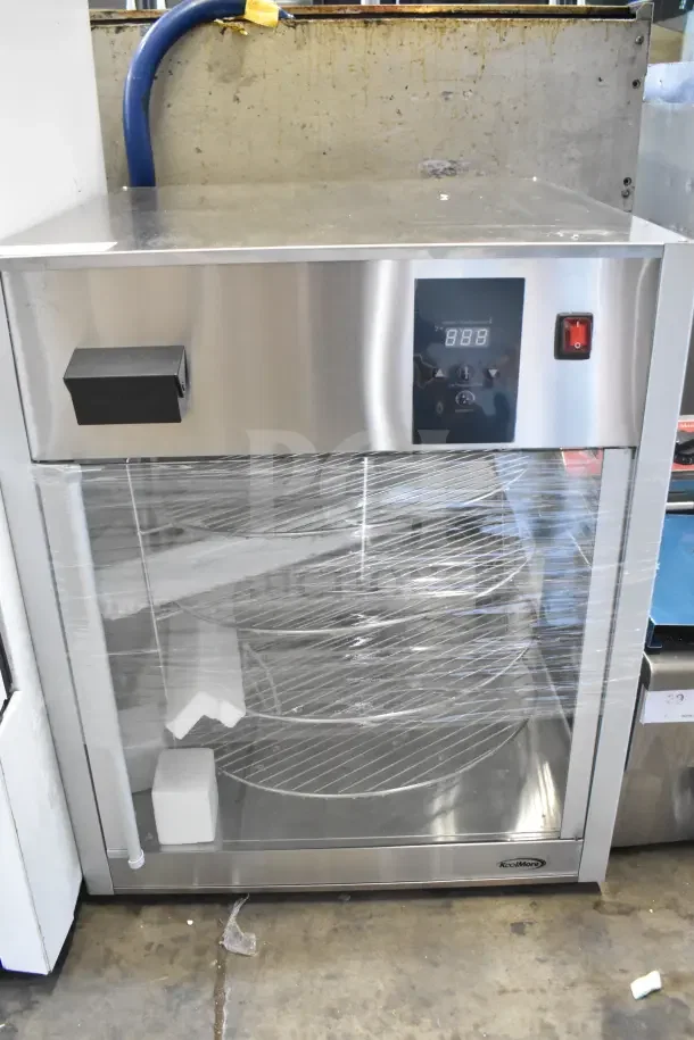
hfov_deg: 43.6
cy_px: 520
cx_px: 347
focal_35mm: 30
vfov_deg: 61.9
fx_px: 867
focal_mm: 20
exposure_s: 1/80
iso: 6400
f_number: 4.5
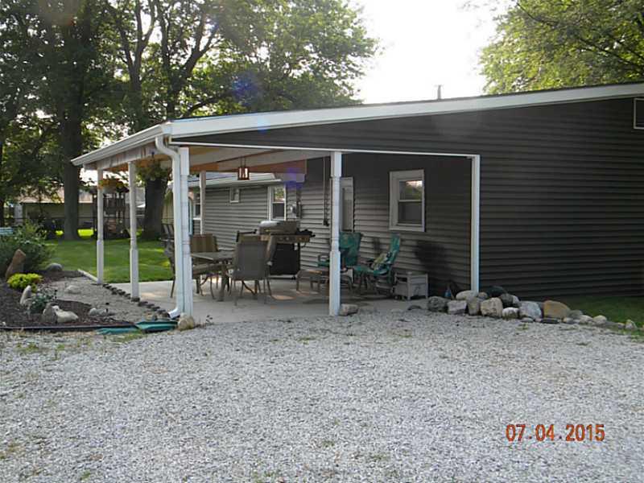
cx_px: 322
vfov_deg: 35.1
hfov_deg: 45.8
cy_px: 242
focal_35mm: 41
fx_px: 763
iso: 80
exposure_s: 1/138
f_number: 3.8
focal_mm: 7.3
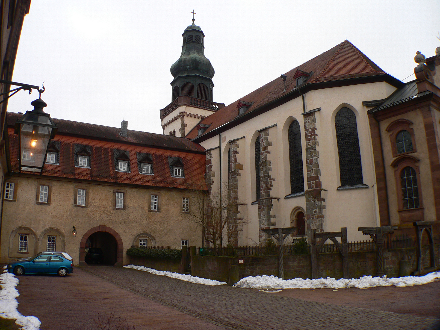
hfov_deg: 50.1
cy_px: 161
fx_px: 470
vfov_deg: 38.7
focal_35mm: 37
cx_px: 215
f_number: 3.3
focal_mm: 6
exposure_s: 1/125
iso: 80
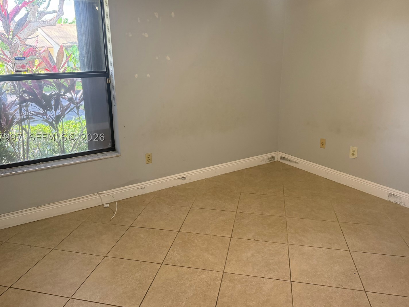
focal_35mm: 27
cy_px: 137
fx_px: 319
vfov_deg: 51.3
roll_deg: +0.7
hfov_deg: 65.3
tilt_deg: -13.8
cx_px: 193
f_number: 1.78
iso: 250
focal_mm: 6.76
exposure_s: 1/120
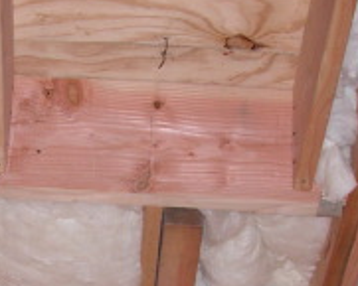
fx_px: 1283
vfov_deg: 12.6
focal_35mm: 121
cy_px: 304
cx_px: 24
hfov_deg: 15.7
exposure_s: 1/60
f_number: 2.8
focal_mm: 8.9
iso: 100
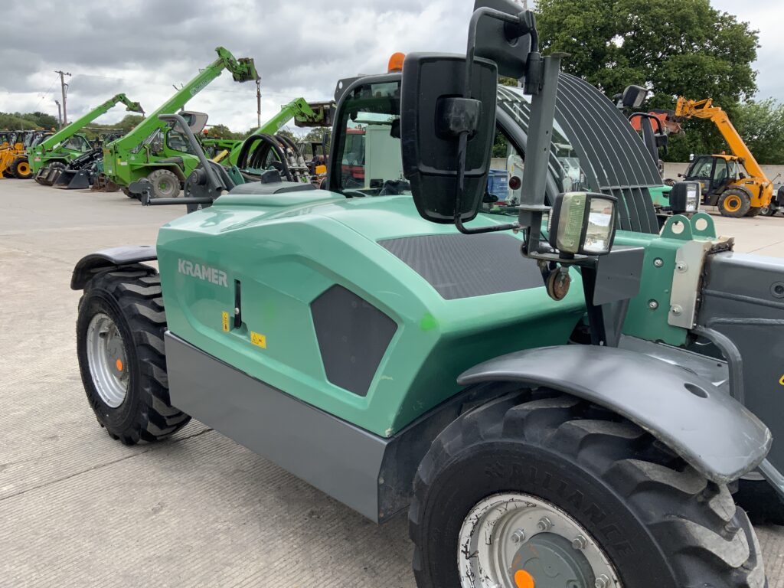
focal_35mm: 29
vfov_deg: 48.2
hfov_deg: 61.7
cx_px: 392
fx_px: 657
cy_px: 294
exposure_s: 1/642
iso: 16
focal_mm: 3
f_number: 1.8
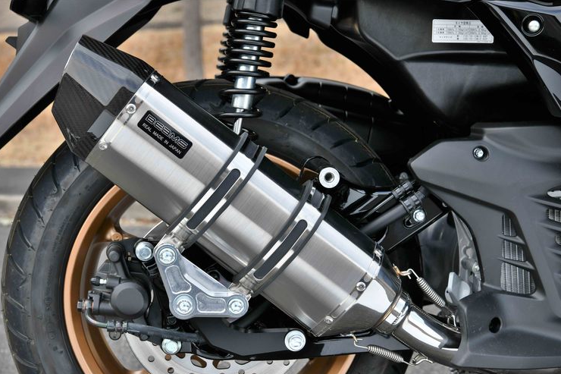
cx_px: 275
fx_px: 1044
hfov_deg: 30.1
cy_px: 201
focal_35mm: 67
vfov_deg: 20.3
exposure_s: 1/400
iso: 500
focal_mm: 62
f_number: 9
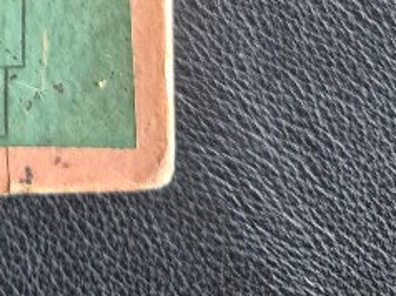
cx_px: -205
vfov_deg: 10.9
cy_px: -402
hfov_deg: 15.6
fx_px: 1326
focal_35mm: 116
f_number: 1.8
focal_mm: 5.4
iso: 640
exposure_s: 1/100
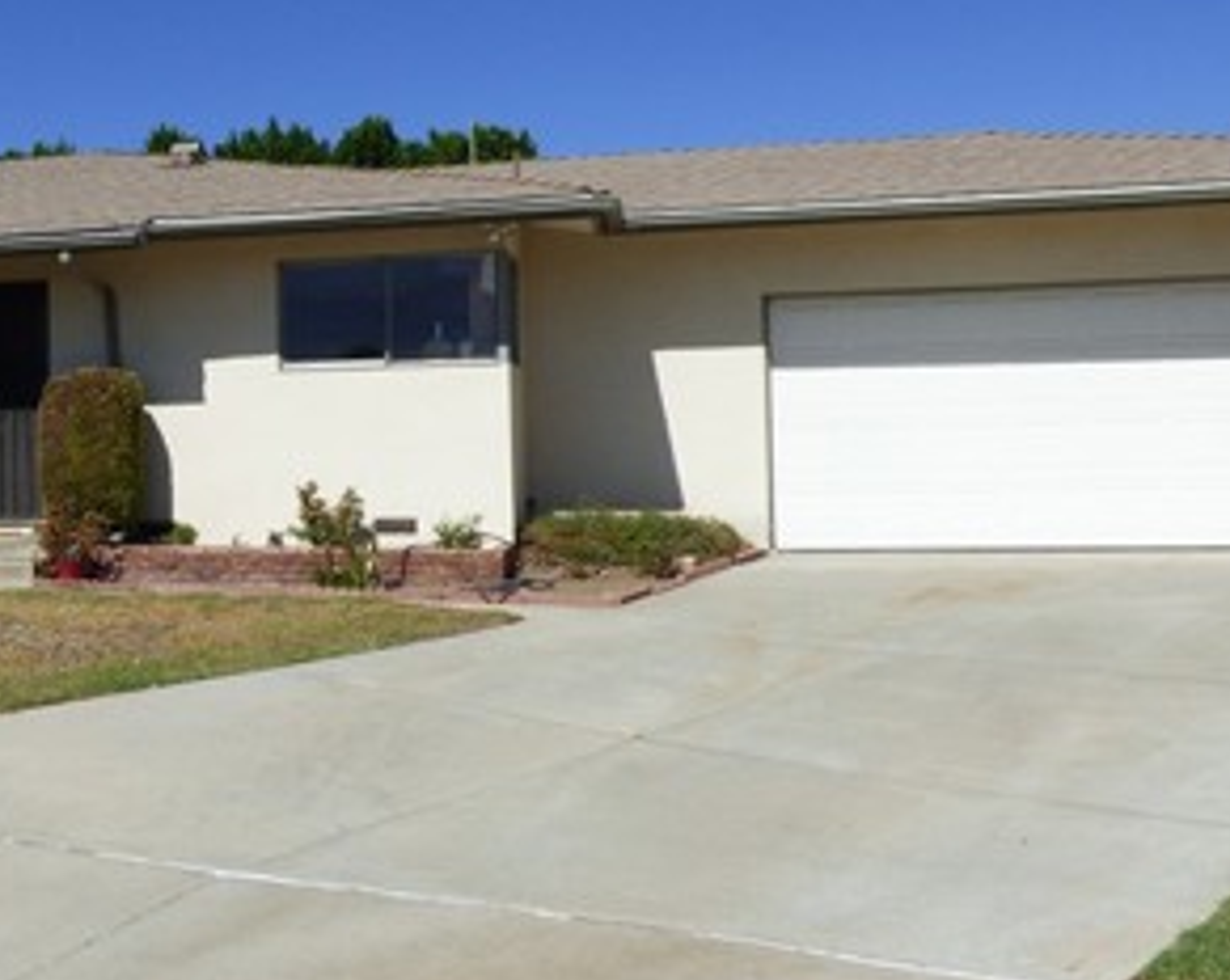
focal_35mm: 43
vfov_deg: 34.8
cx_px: 148
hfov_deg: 40.1
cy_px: 452
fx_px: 1563
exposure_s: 1/2000
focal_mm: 3.58
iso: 100
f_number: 3.5
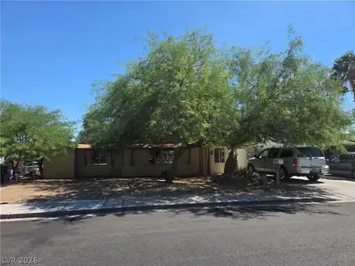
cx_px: 178
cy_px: 133
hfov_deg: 73.9
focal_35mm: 23
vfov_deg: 58.9
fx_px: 236
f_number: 1.8
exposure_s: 1/3160
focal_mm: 5.4
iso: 80
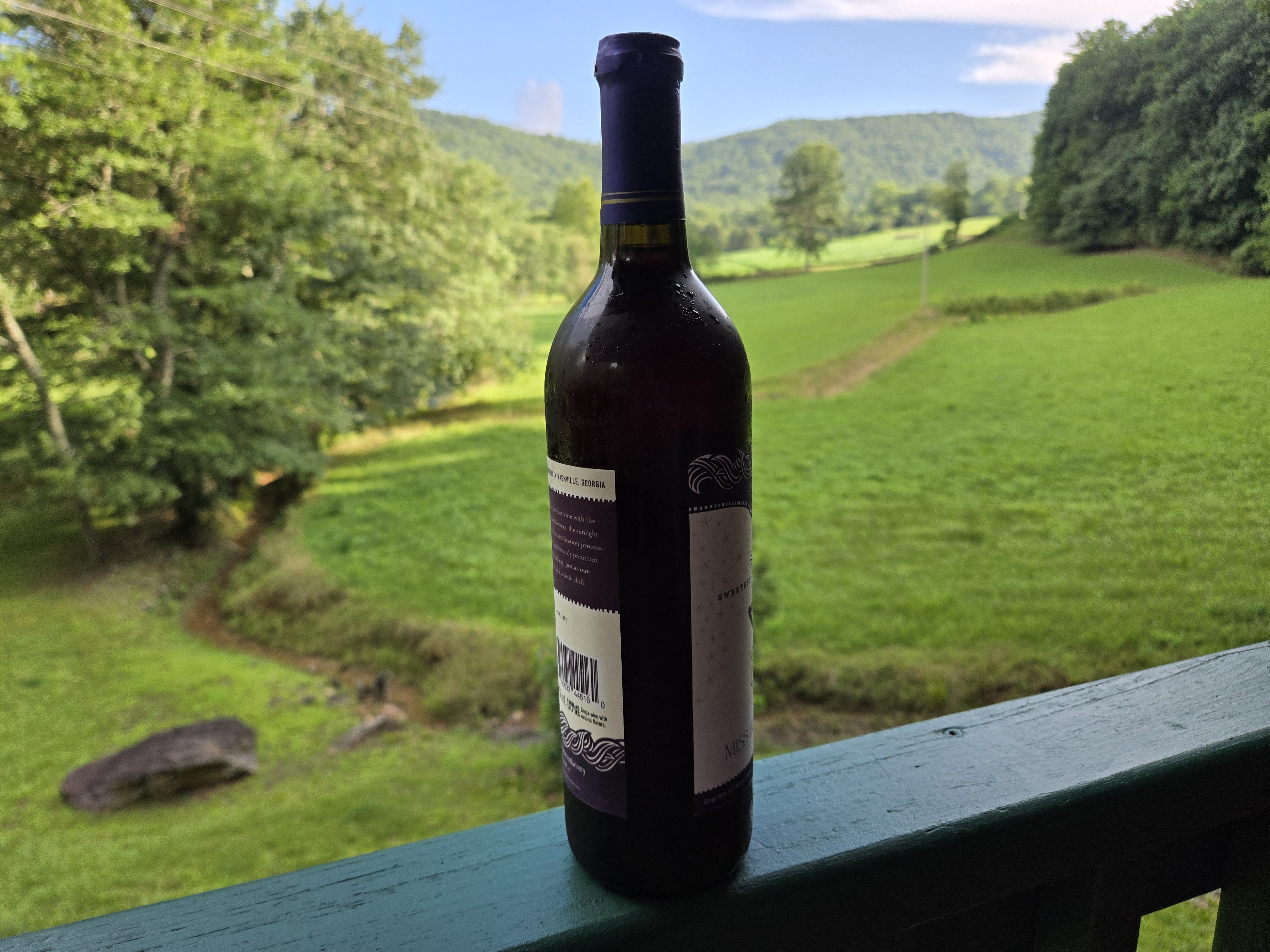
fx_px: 844
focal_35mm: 23
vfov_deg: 58.9
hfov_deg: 73.9
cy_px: 476
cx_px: 635
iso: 80
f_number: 1.8
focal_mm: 5.4
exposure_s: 1/1650
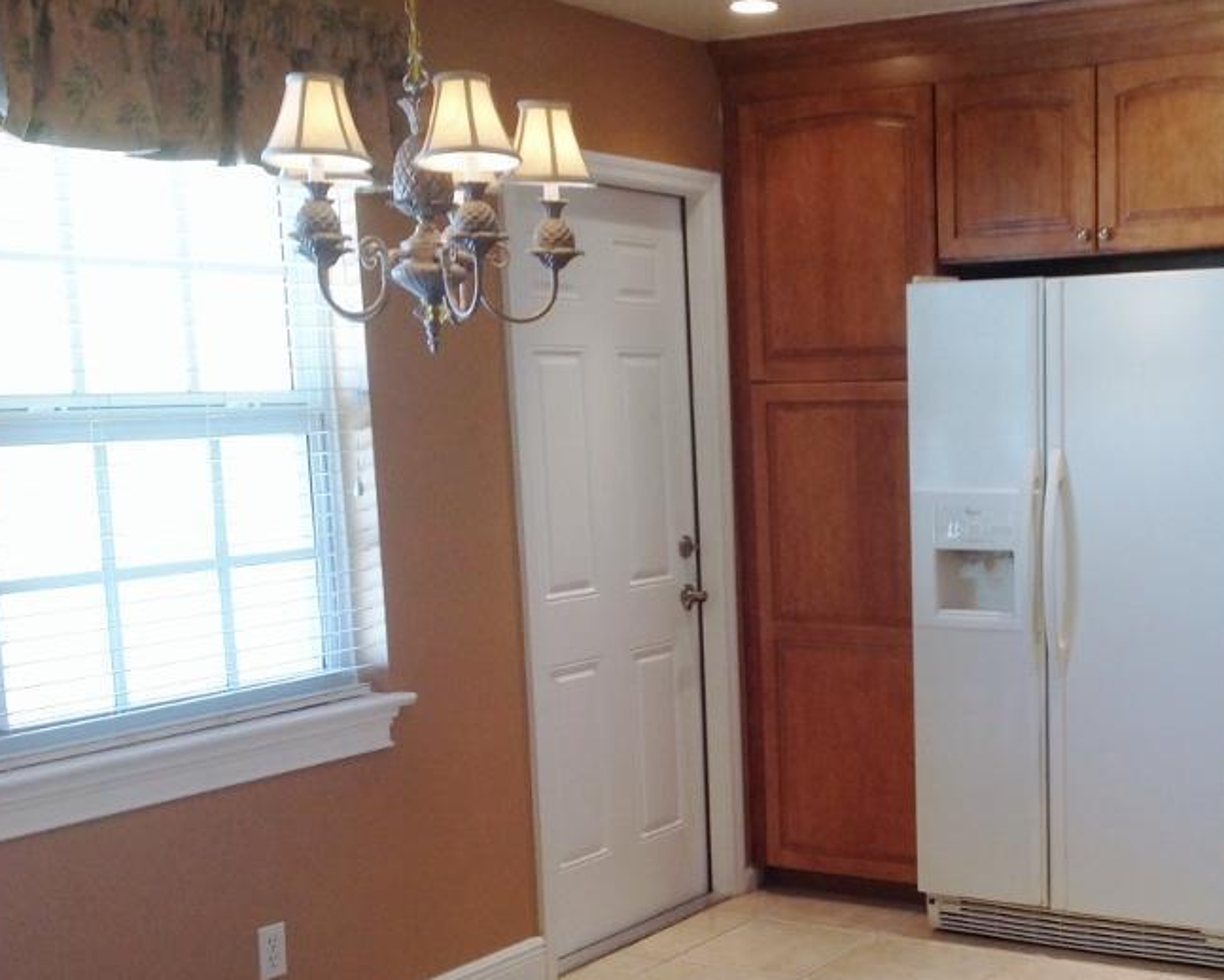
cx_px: 918
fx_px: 1957
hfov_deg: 34.0
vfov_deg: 27.9
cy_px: 690
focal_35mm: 54
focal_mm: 4.28
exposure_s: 1/40
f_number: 2.4
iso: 64
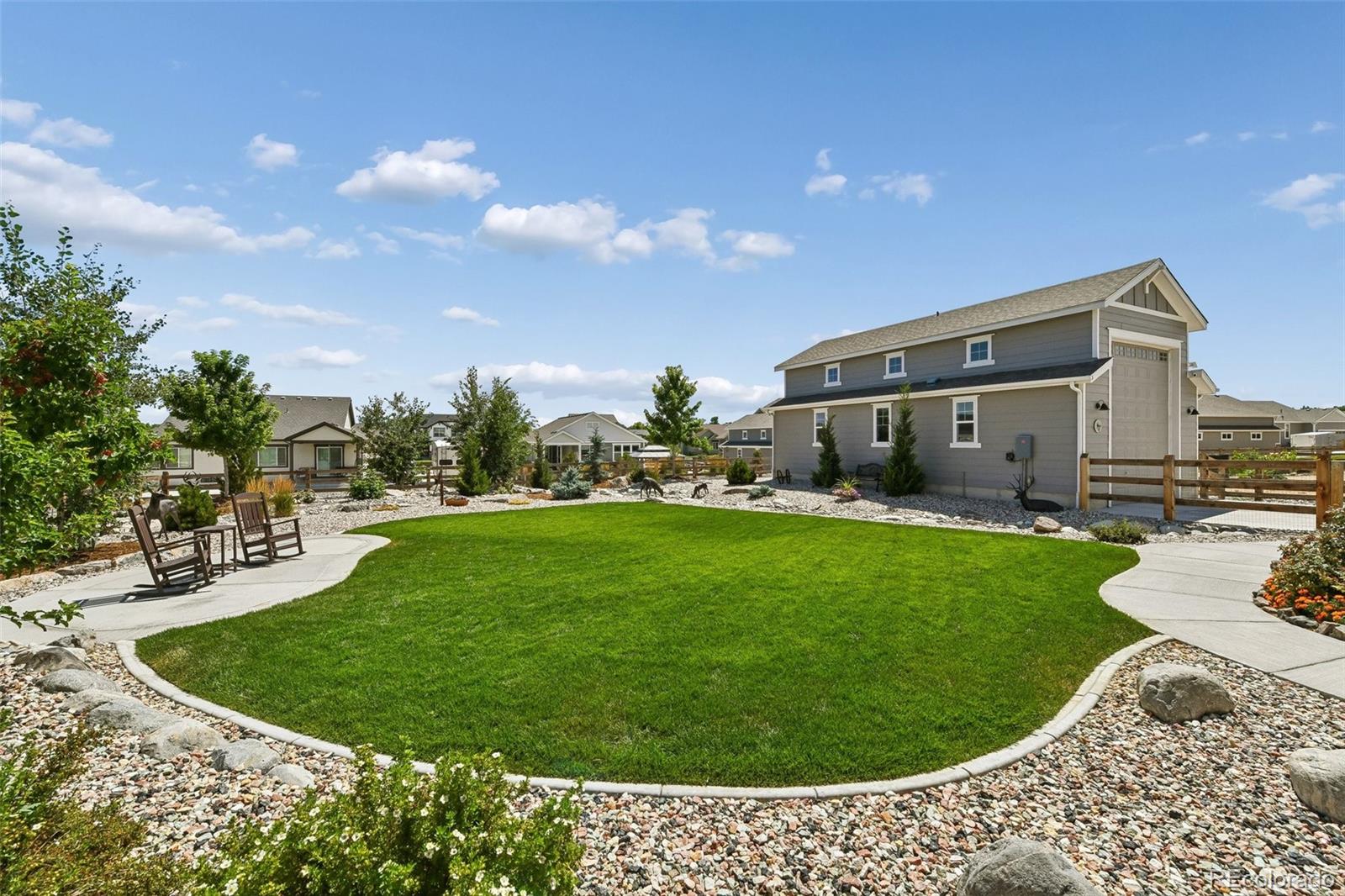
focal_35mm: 14
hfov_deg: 104.3
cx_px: 672
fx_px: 523
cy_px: 448
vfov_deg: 81.2
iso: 400
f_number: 11
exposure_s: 1/1600
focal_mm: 14
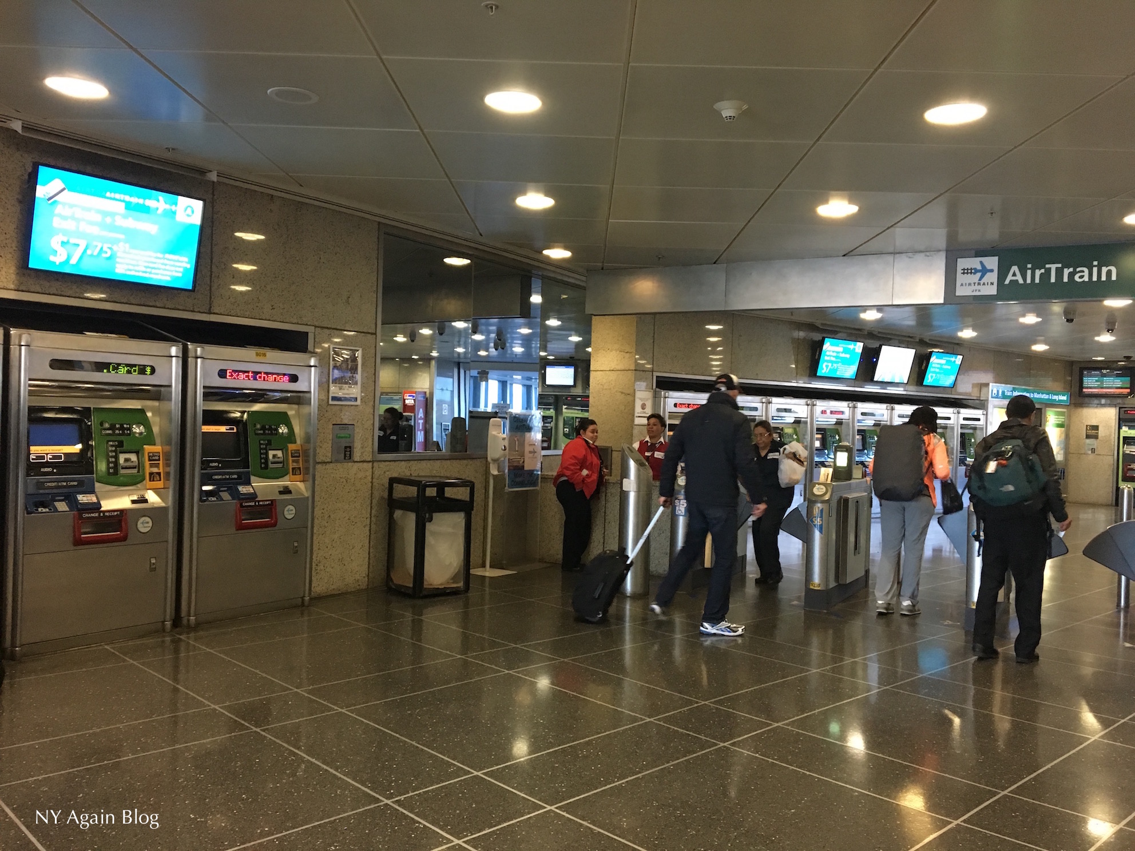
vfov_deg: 48.2
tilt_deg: -0.9
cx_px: 568
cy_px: 426
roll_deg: -2.4
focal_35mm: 29
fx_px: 951
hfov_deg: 61.7
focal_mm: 4.15
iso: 200
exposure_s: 1/20
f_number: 2.2
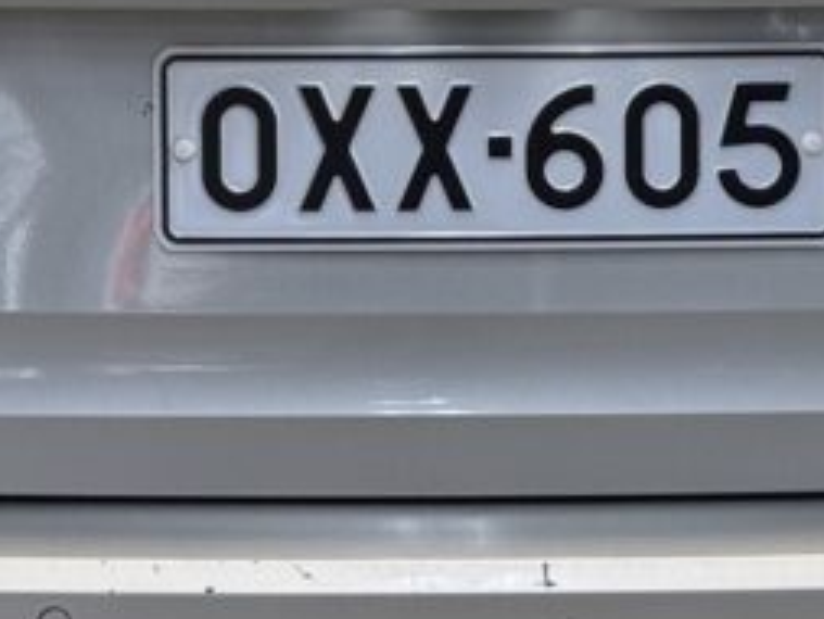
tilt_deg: -10.6
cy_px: 39
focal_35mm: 194
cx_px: 462
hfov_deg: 10.2
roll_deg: -0.2
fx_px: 4620
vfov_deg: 7.6
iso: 100
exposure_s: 1/100
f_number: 1.78
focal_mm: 6.76
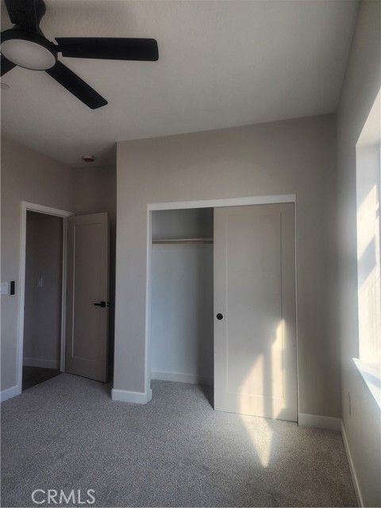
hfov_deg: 58.9
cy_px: 254
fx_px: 338
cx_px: 190
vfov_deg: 73.9
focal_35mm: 23
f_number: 1.8
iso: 40
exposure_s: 1/180
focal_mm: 6.4
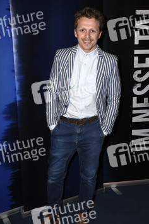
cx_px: 82
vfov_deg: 43.2
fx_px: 284
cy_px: 121
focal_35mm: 46
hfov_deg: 29.4
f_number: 6.3
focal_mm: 27
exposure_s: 1/60
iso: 1600
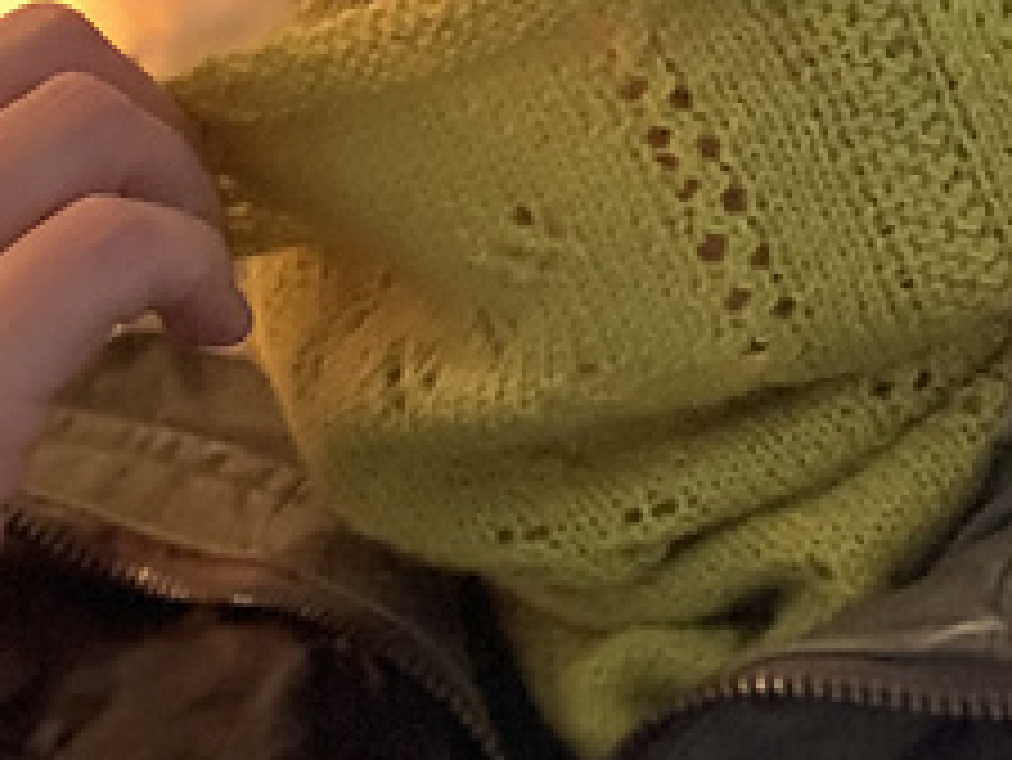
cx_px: 553
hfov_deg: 21.5
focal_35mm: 91
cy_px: -36
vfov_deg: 15.9
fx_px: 2662
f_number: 2.2
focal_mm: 2.87
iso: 500
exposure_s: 1/24
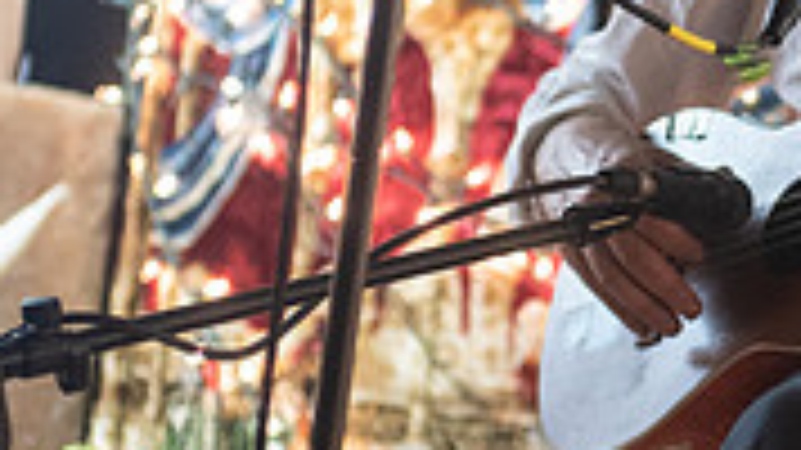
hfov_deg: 10.8
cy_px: 191
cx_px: 711
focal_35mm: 198
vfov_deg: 6.1
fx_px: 4204
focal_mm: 58
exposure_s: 1/60
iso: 2500
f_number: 2.8
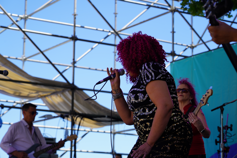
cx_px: 118
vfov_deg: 13.0
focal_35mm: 105
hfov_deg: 19.5
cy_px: 79
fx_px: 691
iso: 100
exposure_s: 1/200
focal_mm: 105
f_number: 6.3
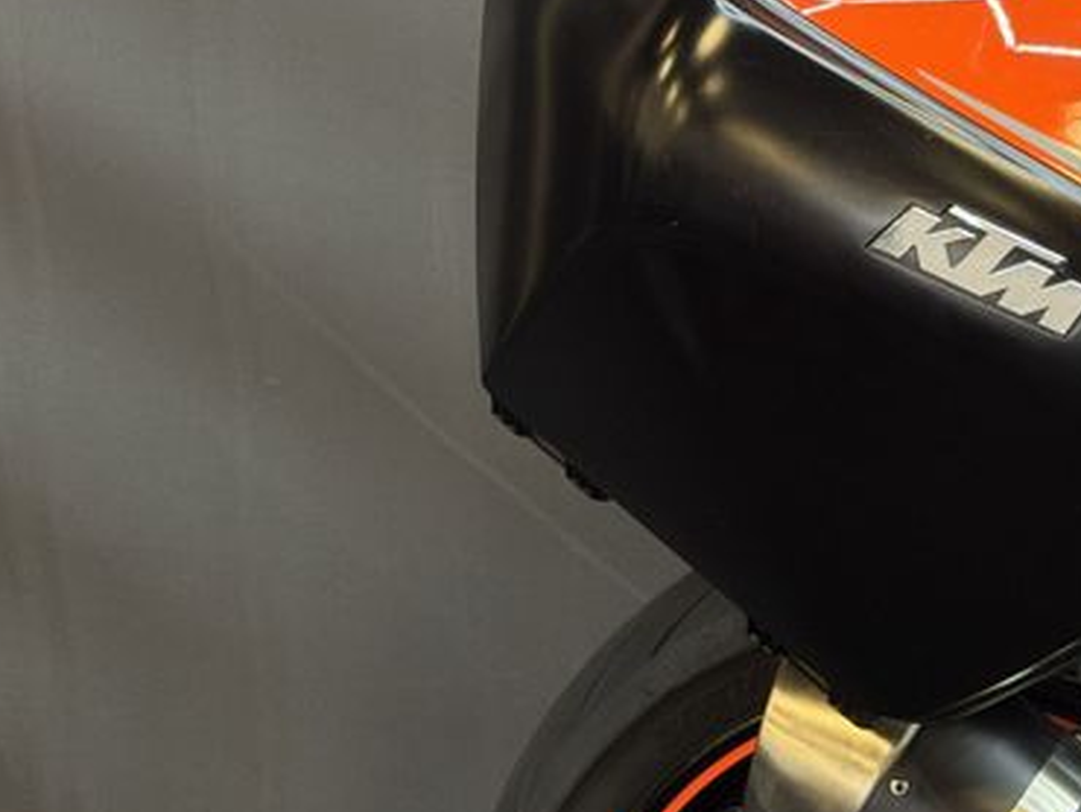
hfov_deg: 23.2
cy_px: 202
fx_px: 2594
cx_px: 888
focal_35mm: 83
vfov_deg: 17.7
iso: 100
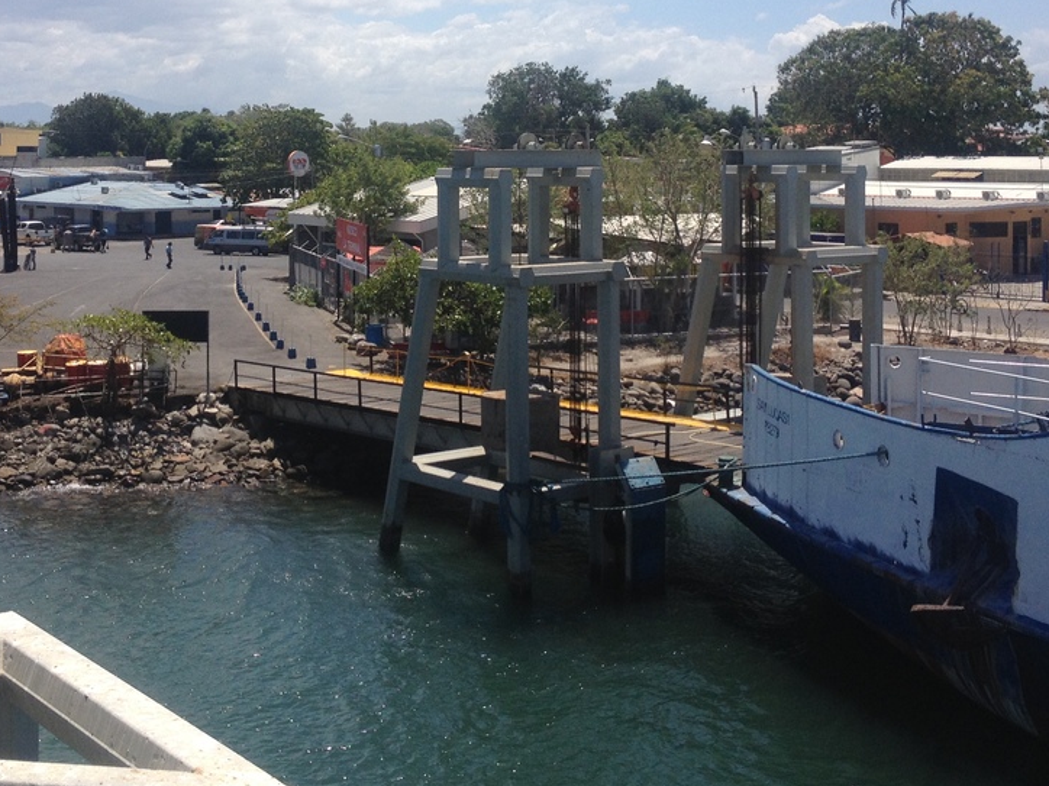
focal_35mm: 58
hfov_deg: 33.2
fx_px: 1758
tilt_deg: -3.8
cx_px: 436
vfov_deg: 24.9
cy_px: 168
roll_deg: +0.4
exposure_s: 1/2404
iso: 50
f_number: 2.4
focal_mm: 4.28
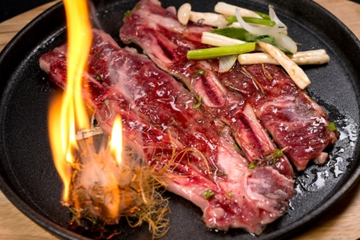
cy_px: 119
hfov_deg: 31.8
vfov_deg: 21.6
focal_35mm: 63
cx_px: 223
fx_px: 630
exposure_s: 1/160
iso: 400
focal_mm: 50
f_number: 6.3
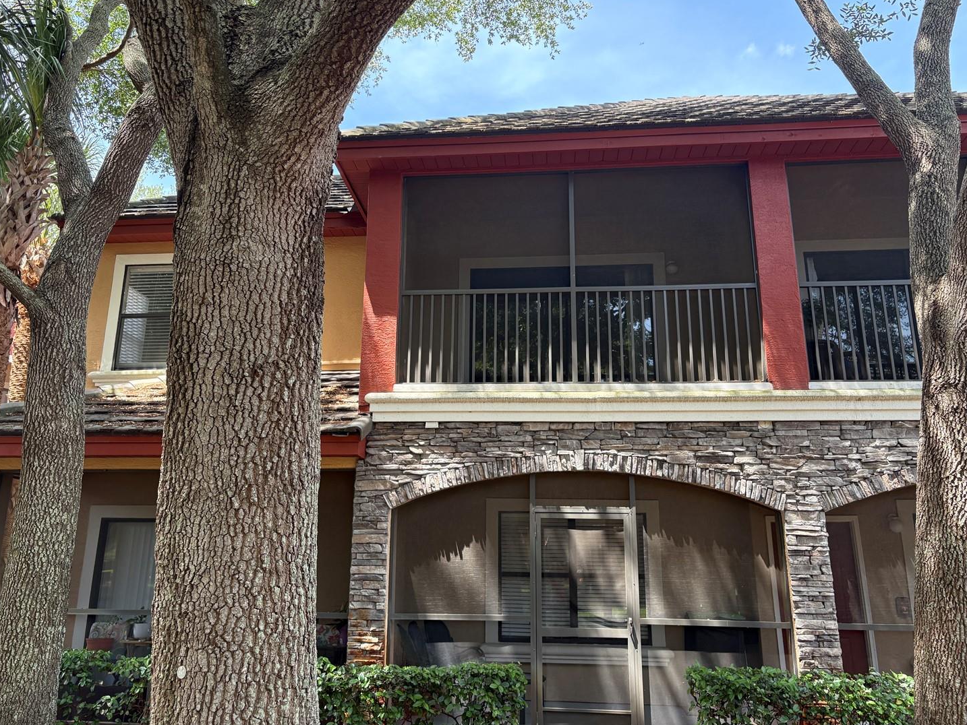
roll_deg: -0.3
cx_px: 461
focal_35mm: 29
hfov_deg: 61.6
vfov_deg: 48.2
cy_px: 324
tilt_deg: +16.9
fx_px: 810
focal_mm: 5.96
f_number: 1.6
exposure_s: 1/243
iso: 64
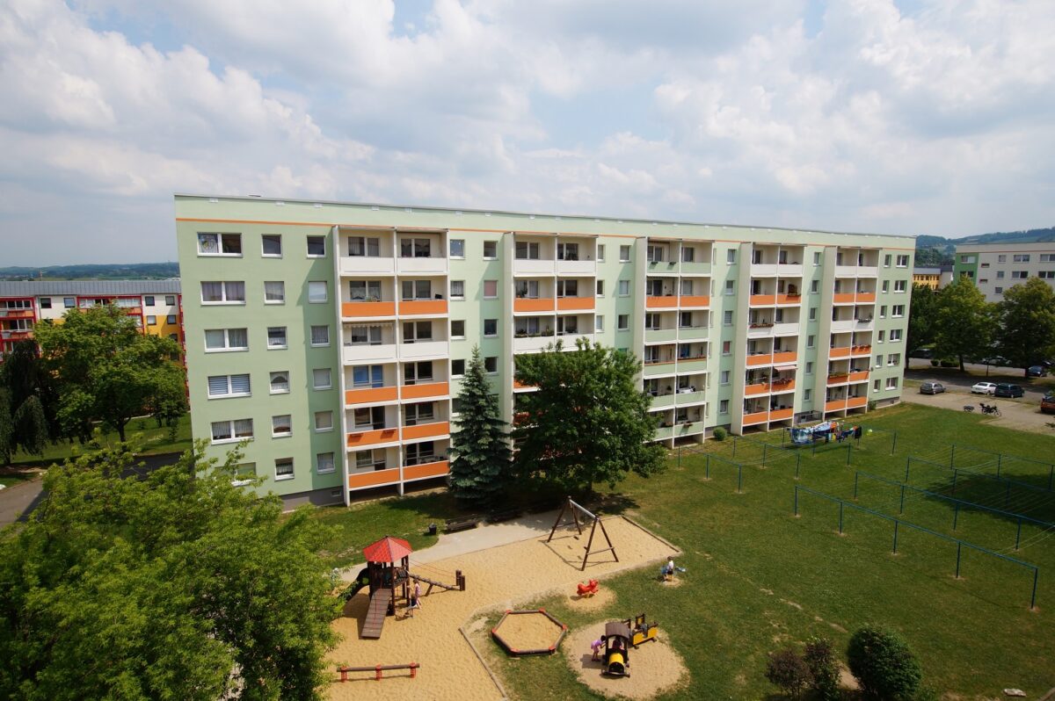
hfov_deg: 90.0
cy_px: 350
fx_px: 527
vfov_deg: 67.3
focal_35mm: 18
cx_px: 528
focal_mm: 12
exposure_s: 1/160
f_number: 10
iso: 100
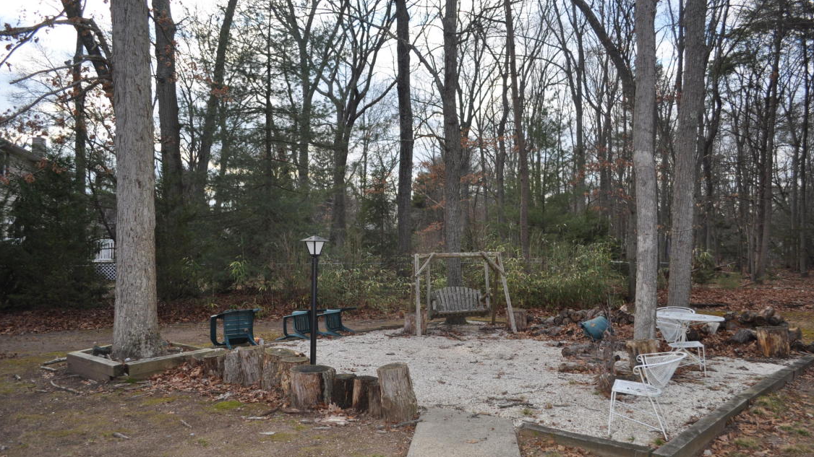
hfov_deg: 66.1
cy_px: 247
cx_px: 404
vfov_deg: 40.1
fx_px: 626
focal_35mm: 29
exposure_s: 1/200
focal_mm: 18
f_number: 3.5
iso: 200
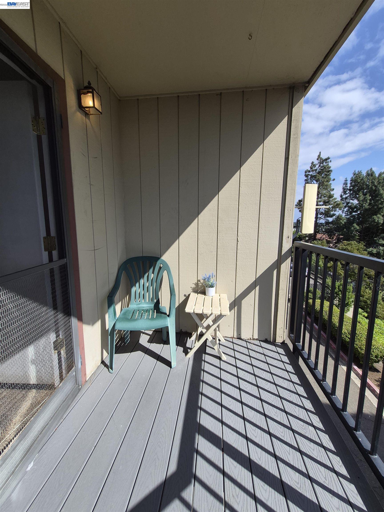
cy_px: 256
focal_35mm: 13
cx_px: 192
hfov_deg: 89.9
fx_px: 192
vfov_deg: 106.2
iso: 40
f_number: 2.2
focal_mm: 1.74
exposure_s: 1/1608
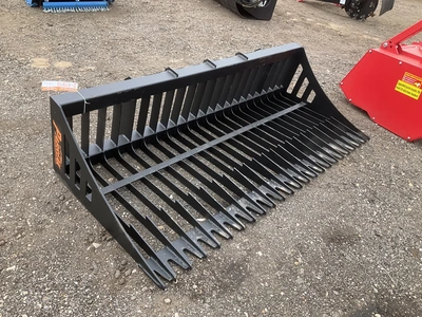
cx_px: 211
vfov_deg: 48.2
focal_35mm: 29
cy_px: 158
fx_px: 354
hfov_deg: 61.7
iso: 25
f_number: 1.8
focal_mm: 3
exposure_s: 1/344
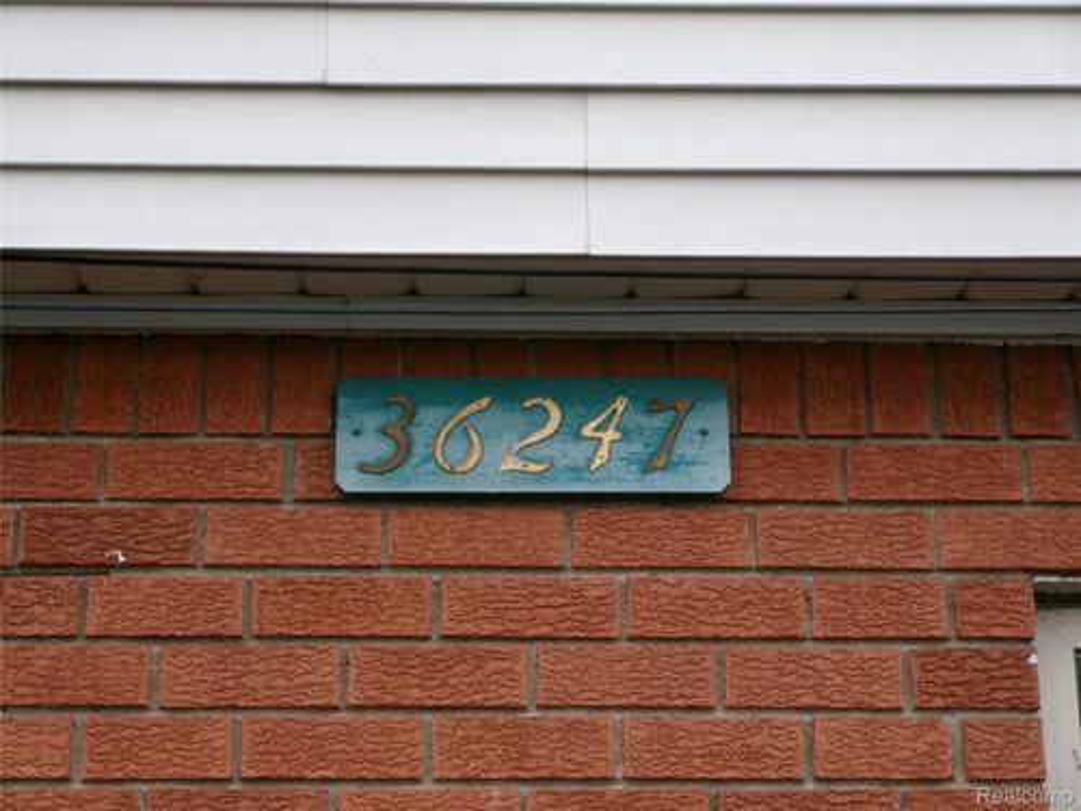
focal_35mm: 78
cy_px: 406
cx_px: 540
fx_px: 2436
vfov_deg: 18.9
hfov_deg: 25.0
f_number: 5.4
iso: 100
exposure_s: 1/60
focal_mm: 14
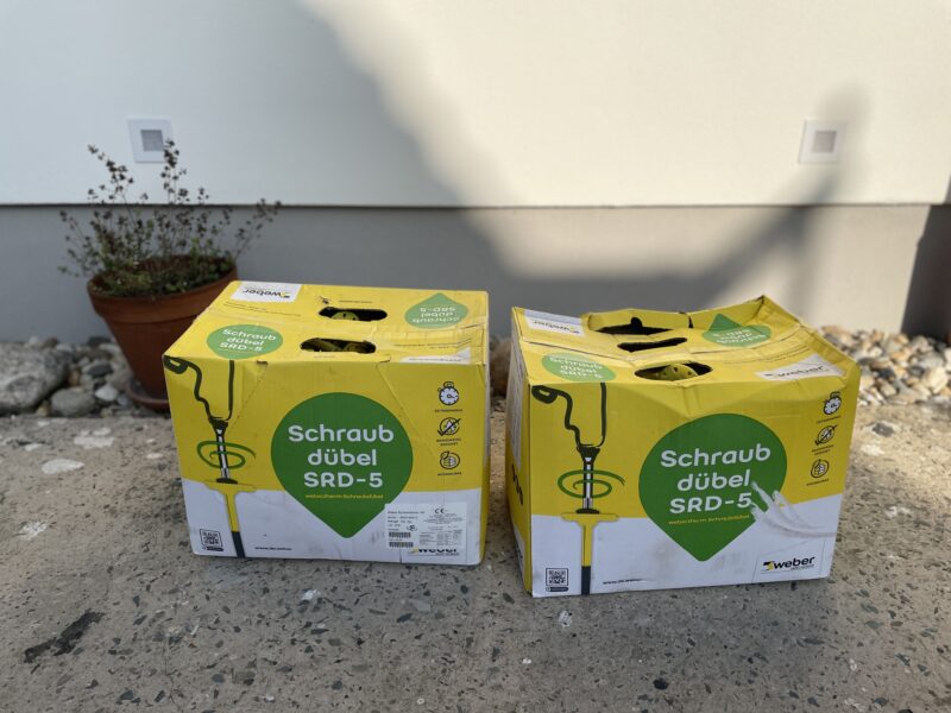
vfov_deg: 53.1
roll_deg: +0.8
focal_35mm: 26
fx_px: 714
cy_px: 356
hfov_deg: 67.3
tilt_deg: -24.4
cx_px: 476
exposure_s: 1/5291
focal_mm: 4.2
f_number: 1.6
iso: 50
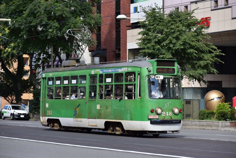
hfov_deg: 15.9
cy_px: 79
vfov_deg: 10.6
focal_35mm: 129
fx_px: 846
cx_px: 118
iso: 100
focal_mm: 86
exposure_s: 1/320
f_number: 5.6
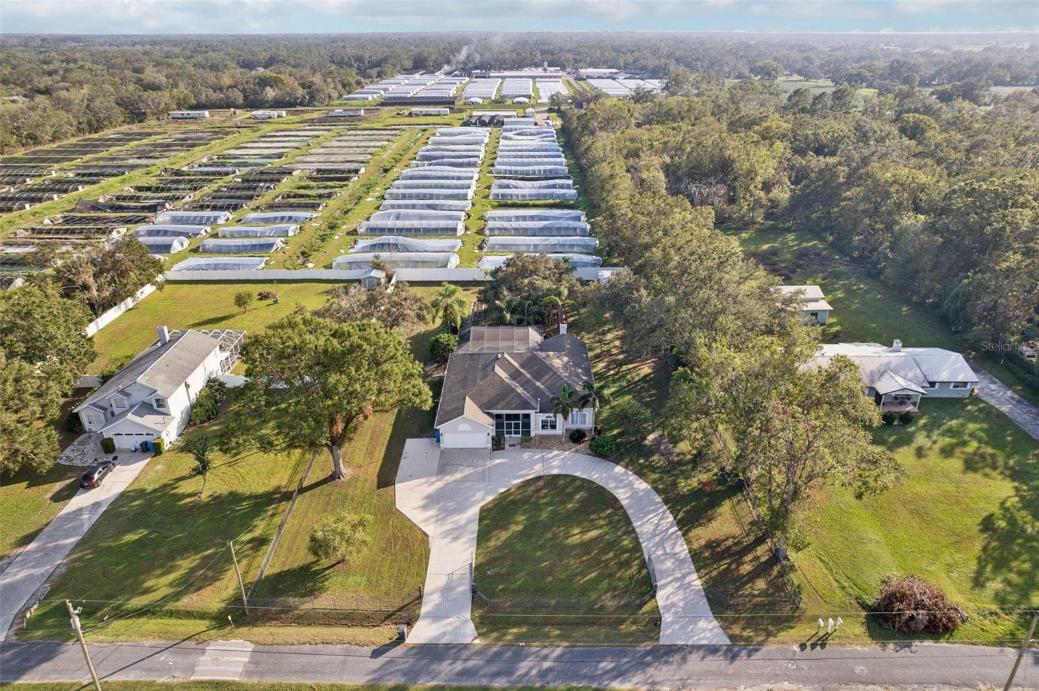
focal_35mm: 22
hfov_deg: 78.6
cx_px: 520
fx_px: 635
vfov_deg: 57.2
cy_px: 346
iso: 130
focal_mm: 8.4
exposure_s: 1/1000
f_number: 2.8
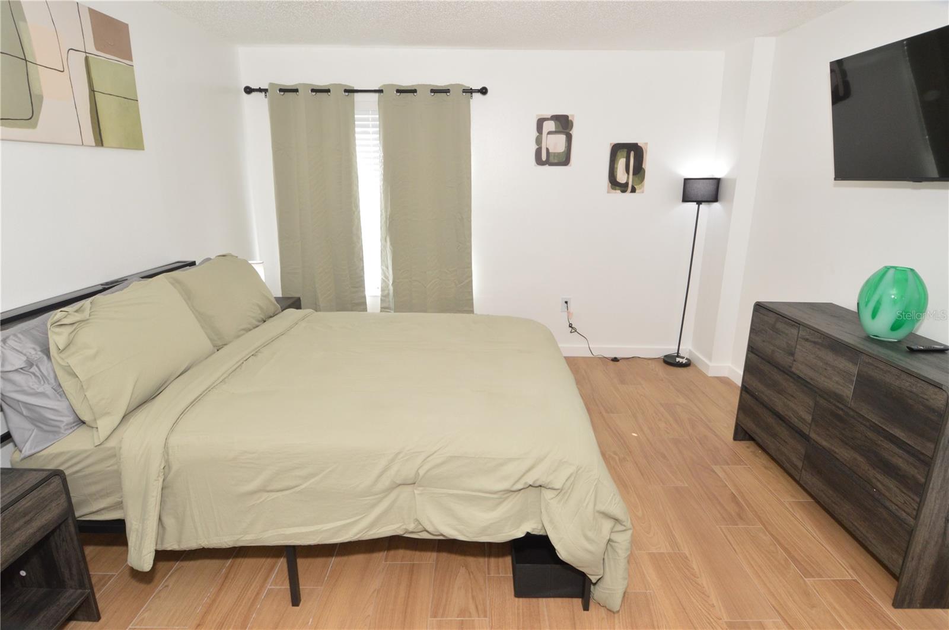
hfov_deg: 90.1
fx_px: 474
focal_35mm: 18
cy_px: 315
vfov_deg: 67.3
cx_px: 474
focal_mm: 12
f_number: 9
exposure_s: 1/60
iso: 800
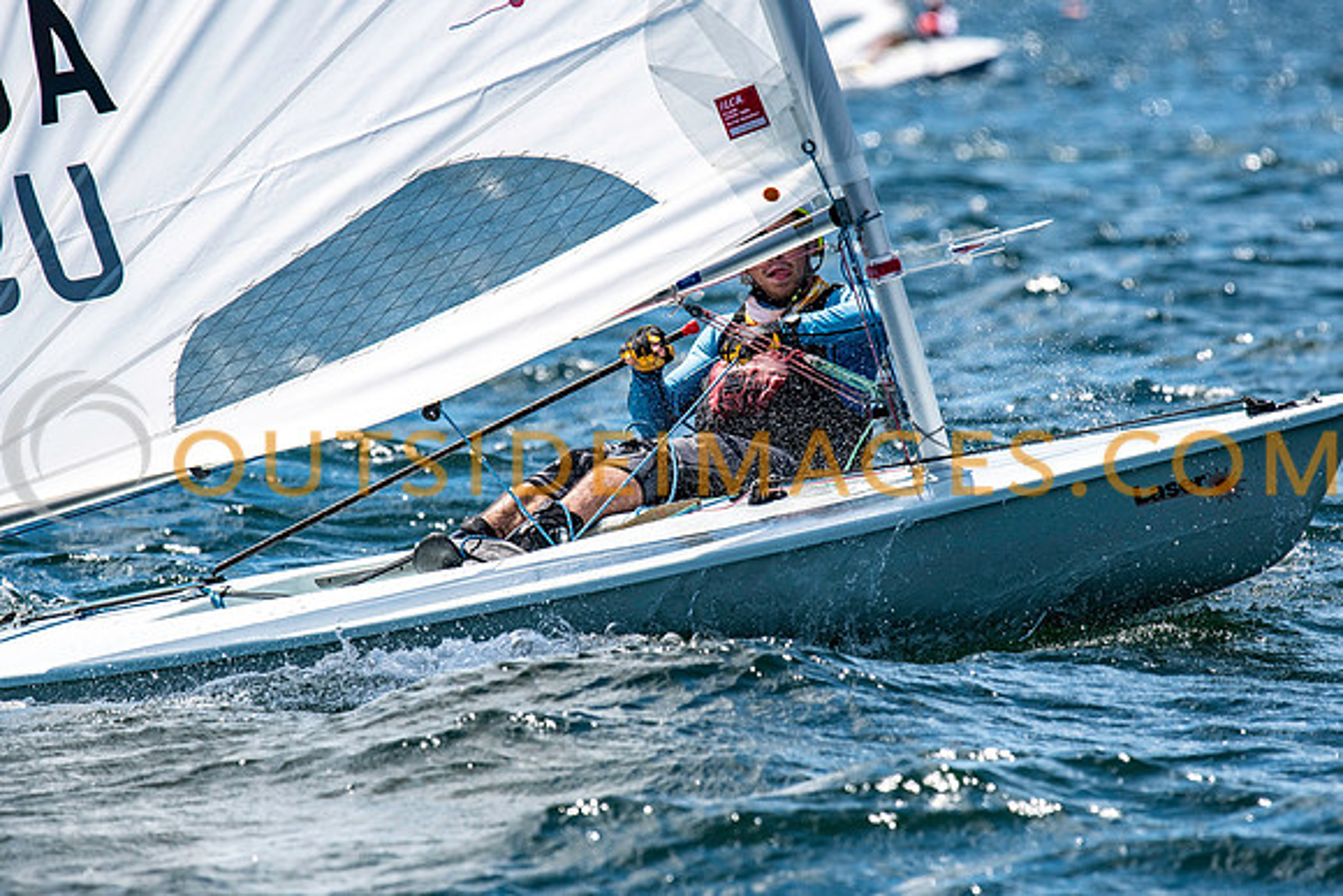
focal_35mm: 450
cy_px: 448
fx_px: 16791
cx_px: 672
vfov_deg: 3.1
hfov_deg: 4.6
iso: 400
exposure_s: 1/3200
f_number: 5.6
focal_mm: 300
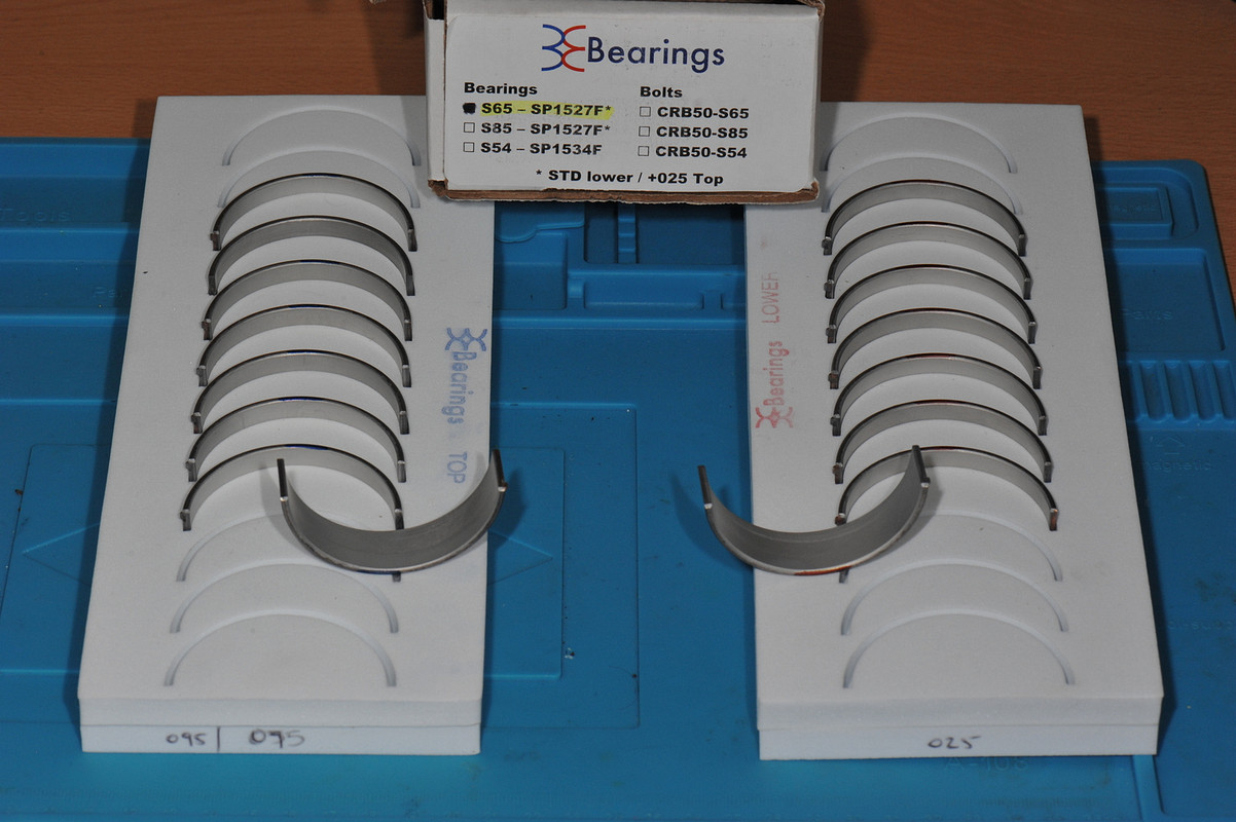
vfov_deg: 13.0
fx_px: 3603
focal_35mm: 105
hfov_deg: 19.5
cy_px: 411
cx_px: 618
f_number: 18
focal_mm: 105
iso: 800
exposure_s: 1/60
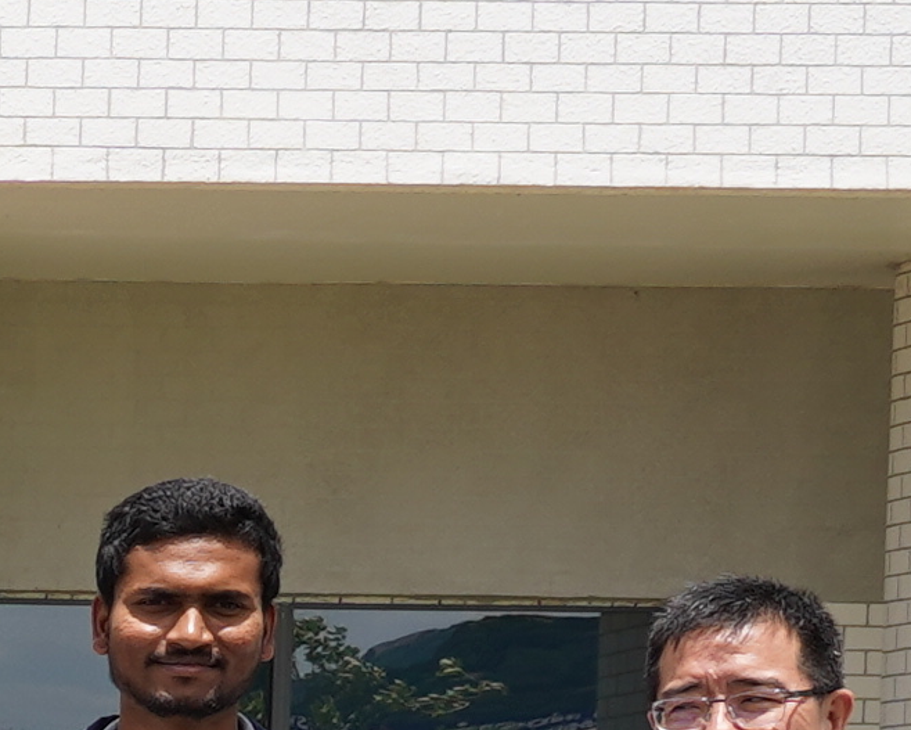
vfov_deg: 6.1
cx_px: -2305
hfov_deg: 6.7
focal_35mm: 248
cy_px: 1366
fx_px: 6690
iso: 200
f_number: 8
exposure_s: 1/400
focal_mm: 29
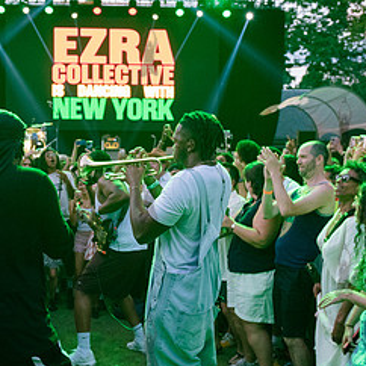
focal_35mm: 50
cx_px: 148
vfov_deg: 34.0
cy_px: 196
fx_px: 598
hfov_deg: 33.9
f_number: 3.5
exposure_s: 1/250
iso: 4000
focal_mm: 24
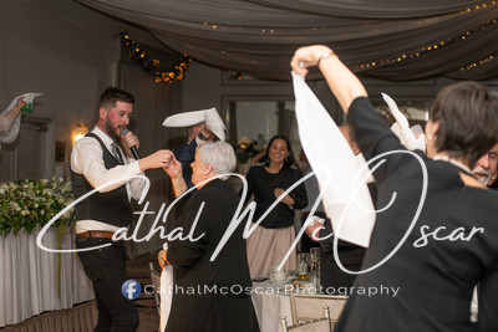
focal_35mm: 100
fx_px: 1384
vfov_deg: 13.7
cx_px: 249
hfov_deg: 20.4
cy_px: 166
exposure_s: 1/160
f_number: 2.8
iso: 250
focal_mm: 100
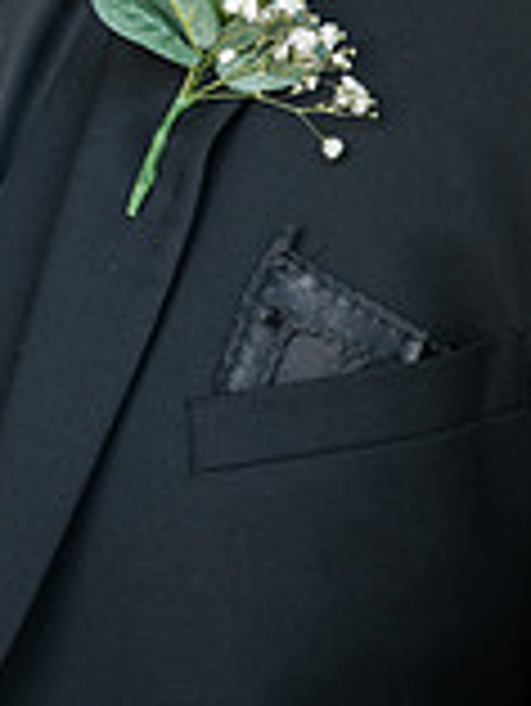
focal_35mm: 510
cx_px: -32
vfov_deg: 3.9
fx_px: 10417
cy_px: -220
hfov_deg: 2.9
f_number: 3.2
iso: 200
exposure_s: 1/320
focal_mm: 185
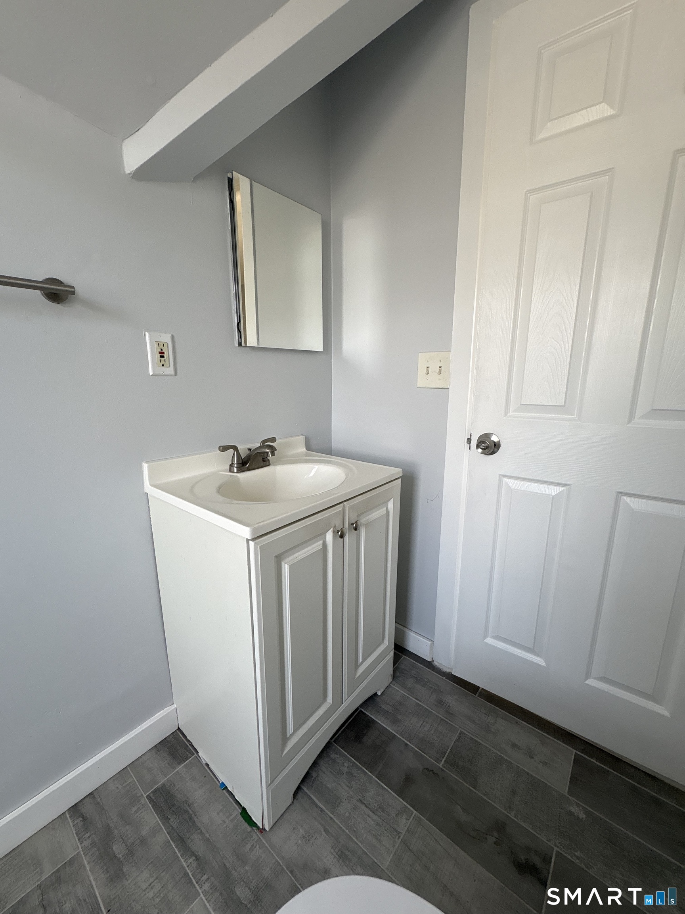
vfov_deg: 102.1
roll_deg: -0.6
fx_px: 369
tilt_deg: -12.7
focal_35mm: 14
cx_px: 342
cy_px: 457
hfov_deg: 85.7
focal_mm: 2.22
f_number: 2.2
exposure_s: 1/99
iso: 125
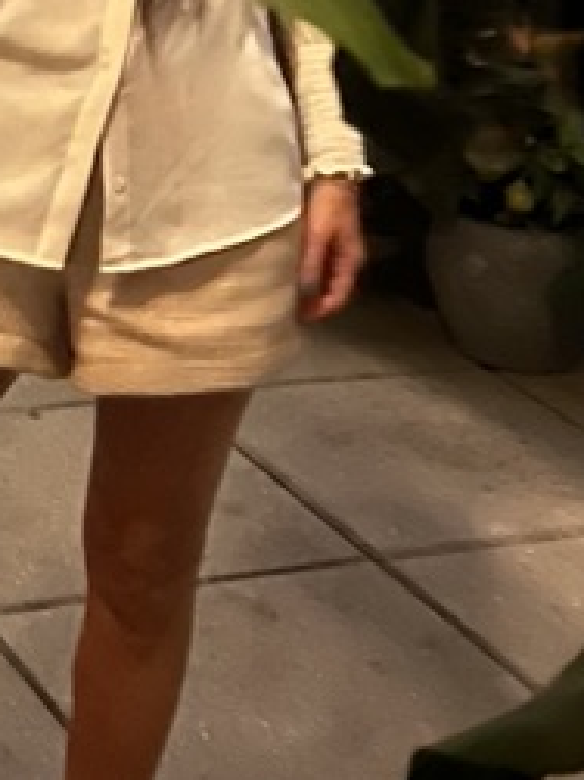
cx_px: 67
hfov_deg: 13.8
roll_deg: -4.2
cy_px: -323
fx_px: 2386
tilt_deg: -3.8
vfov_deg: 17.1
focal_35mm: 106
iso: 2500
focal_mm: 5.7
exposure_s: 1/15
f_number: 1.5
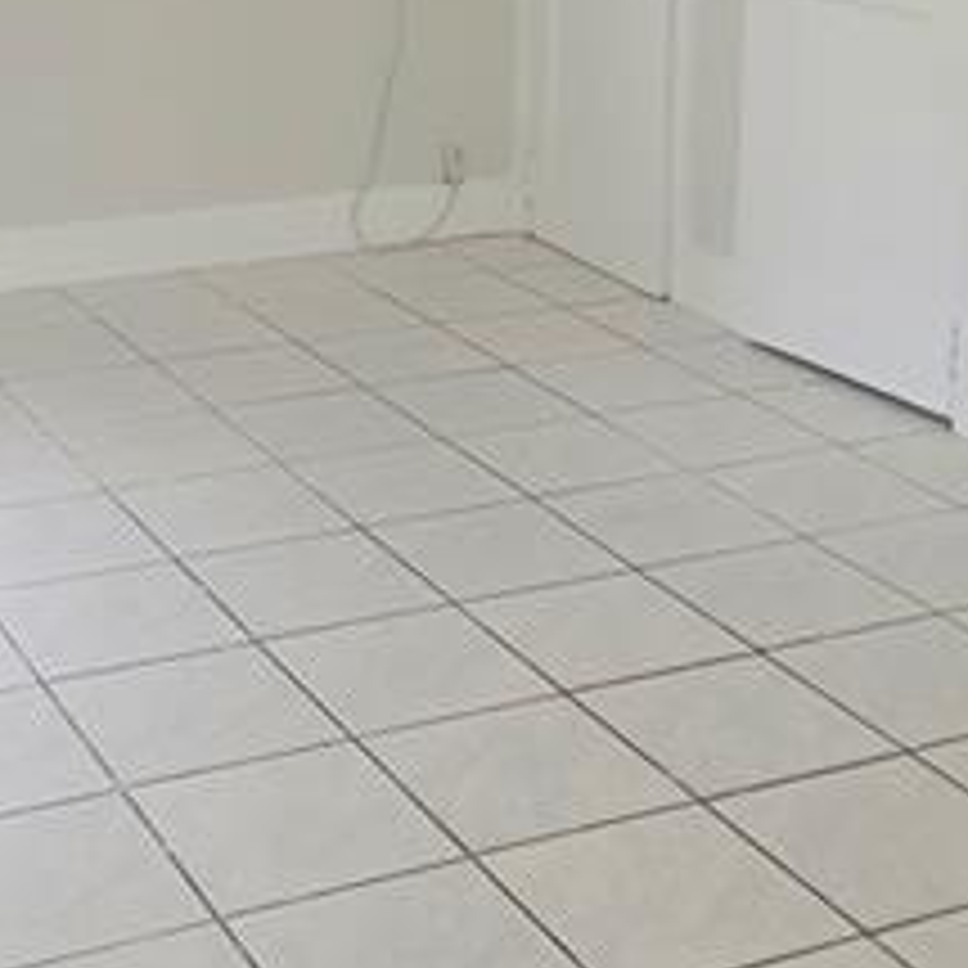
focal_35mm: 64
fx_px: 2025
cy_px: 77
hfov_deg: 26.7
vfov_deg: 25.9
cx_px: 293
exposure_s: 1/120
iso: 100
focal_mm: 2.2
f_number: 2.2
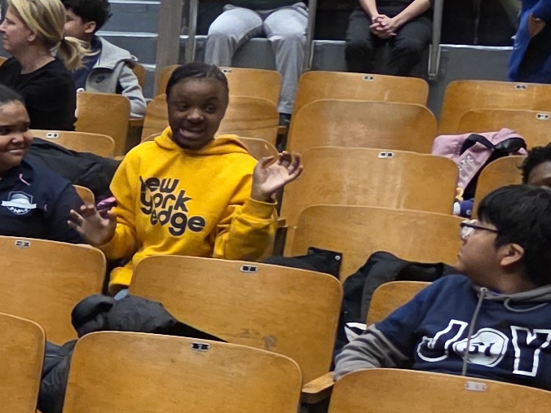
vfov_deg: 10.9
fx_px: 2165
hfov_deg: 12.4
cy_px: 175
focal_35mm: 136
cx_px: -636
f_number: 1.7
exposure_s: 1/120
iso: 500
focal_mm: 6.3
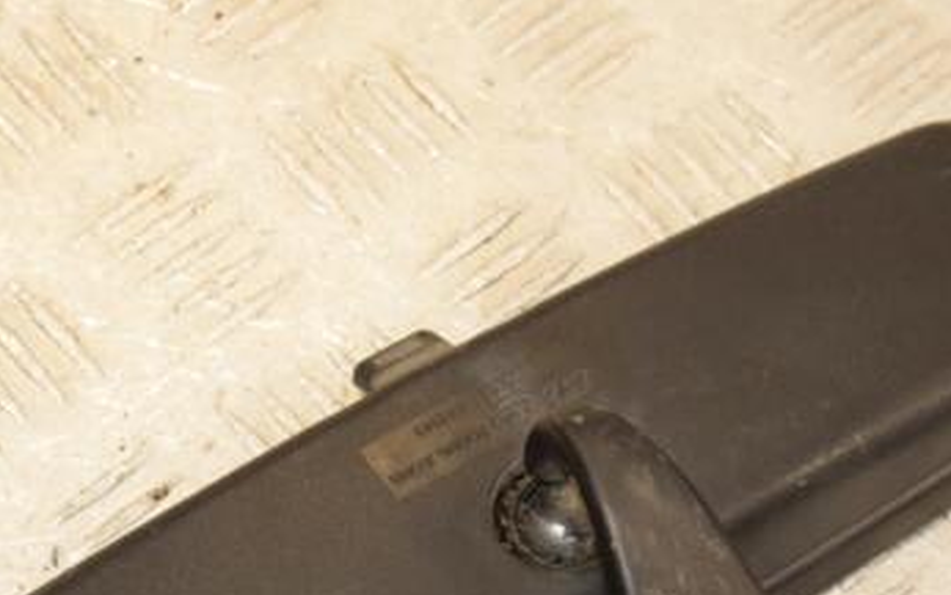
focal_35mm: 133
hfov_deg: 15.7
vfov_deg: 9.8
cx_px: 466
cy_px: 545
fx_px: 3449
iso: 800
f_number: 7.1
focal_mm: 50
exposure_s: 1/200
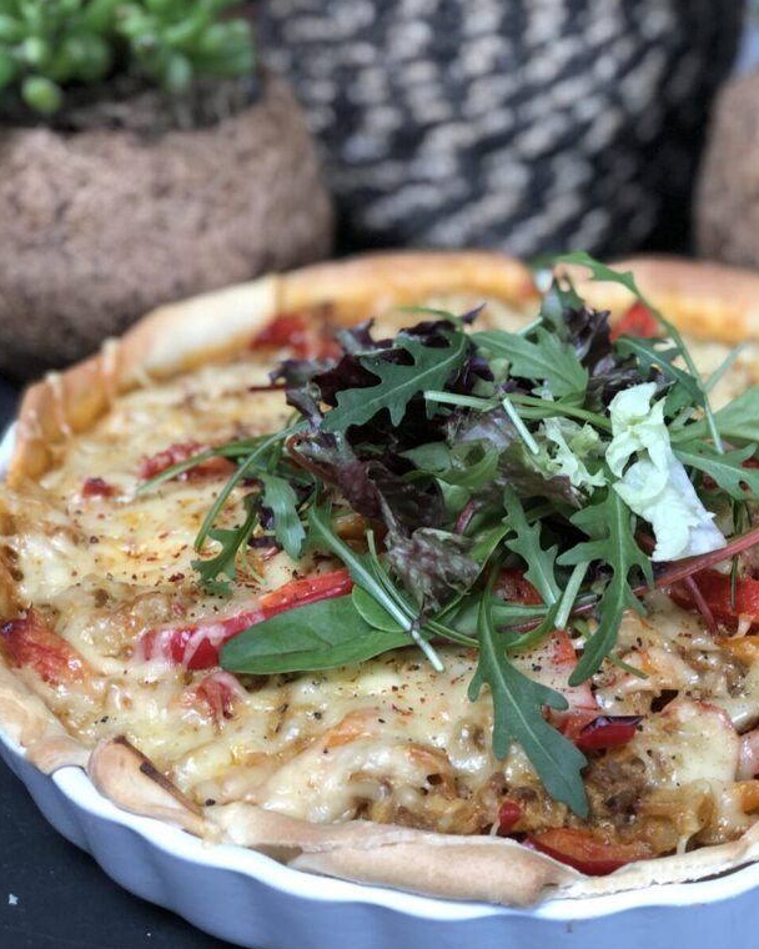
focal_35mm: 75
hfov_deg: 20.2
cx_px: 593
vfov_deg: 25.4
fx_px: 2106
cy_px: 474
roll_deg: -2.6
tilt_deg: -33.0
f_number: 2.8
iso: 160
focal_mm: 6.6
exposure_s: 1/33
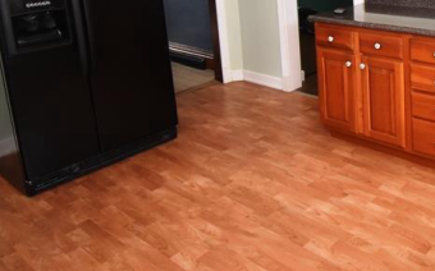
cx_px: 404
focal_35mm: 37
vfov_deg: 31.8
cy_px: 5
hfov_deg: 46.6
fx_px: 440
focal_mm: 11
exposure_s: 1/60
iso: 900
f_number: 4.8
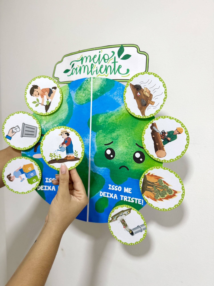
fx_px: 198
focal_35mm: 24
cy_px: 143
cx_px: 107
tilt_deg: -6.0
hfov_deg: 56.8
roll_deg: -0.3
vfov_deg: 71.6
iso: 200
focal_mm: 6.76
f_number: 1.78
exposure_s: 1/60
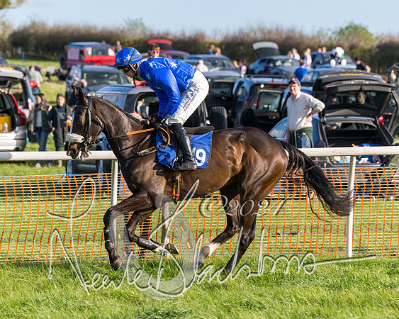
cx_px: 199
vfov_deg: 6.4
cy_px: 172
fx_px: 2853
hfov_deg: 8.0
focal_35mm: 242
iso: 400
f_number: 4
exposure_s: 1/1600
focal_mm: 125
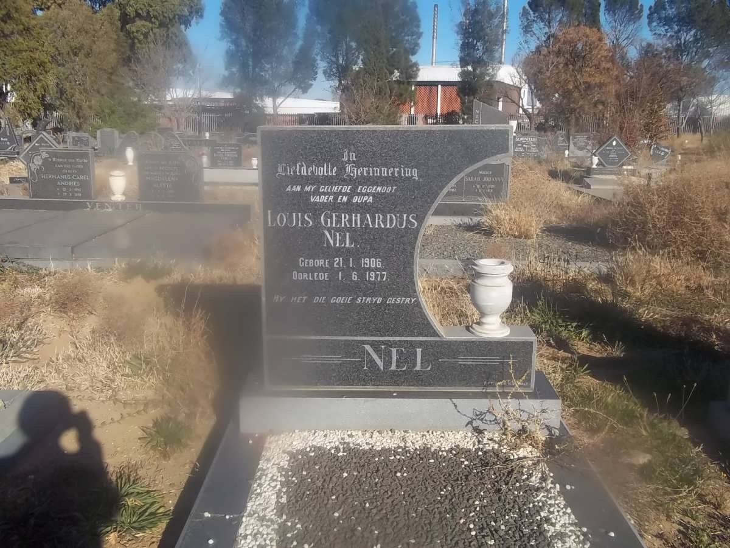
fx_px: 675
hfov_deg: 56.8
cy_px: 274
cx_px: 365
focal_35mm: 32
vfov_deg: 44.2
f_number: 5.5
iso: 80
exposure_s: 1/400
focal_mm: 5.7
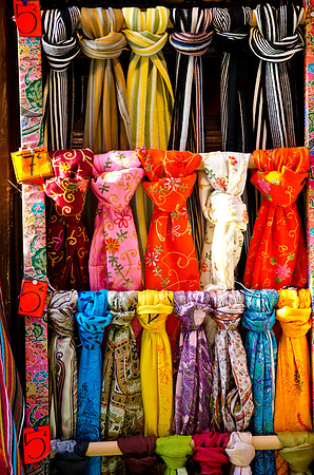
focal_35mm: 87
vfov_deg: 23.4
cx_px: 157
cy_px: 238
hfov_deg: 15.6
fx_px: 1143
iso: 800
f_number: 4
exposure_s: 1/400
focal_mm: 58
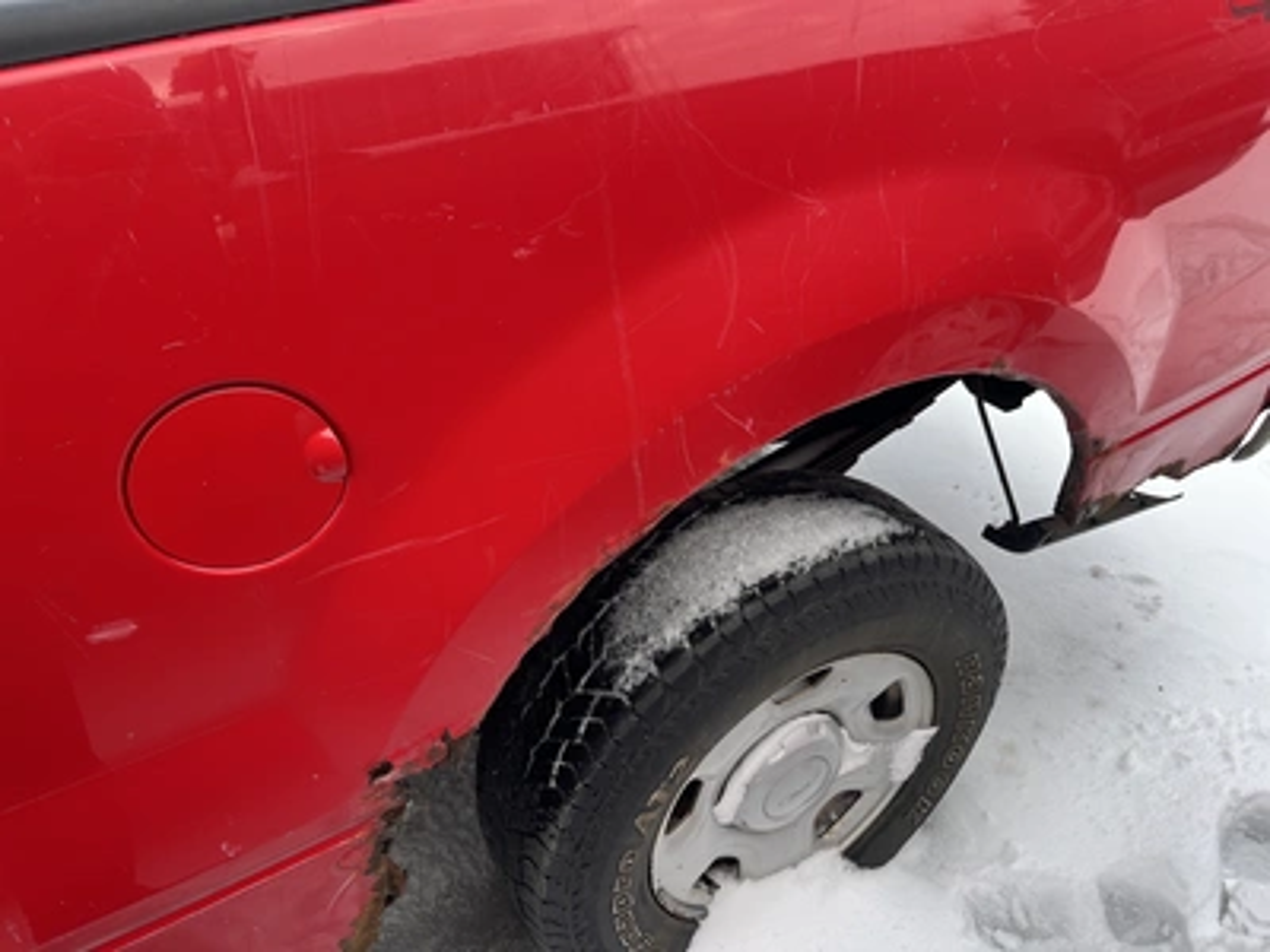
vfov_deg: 53.1
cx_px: 635
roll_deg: +2.4
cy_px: 476
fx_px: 954
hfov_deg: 67.3
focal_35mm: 26
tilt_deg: -36.2
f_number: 1.6
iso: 50
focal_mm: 5.1
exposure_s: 1/447
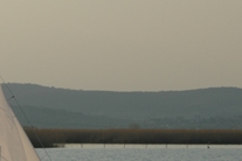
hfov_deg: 6.3
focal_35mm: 325
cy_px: 138
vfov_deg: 4.2
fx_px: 2185
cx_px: 84
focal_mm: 70
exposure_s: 1/400
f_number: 10
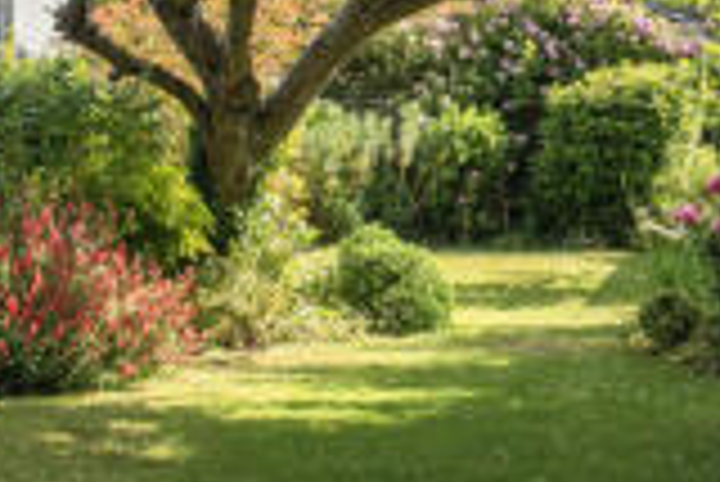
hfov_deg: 18.9
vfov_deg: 12.8
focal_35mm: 107
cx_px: 572
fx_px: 2142
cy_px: 124
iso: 400
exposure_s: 1/320
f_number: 8
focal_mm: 24
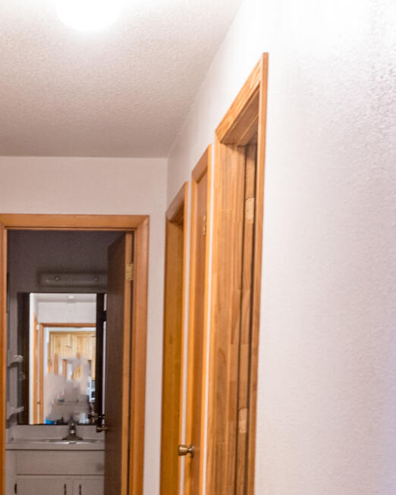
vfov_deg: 26.1
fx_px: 1011
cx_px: 46
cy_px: 495
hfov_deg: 21.7
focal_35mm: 69
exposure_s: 1/4
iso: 250
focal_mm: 16
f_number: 4
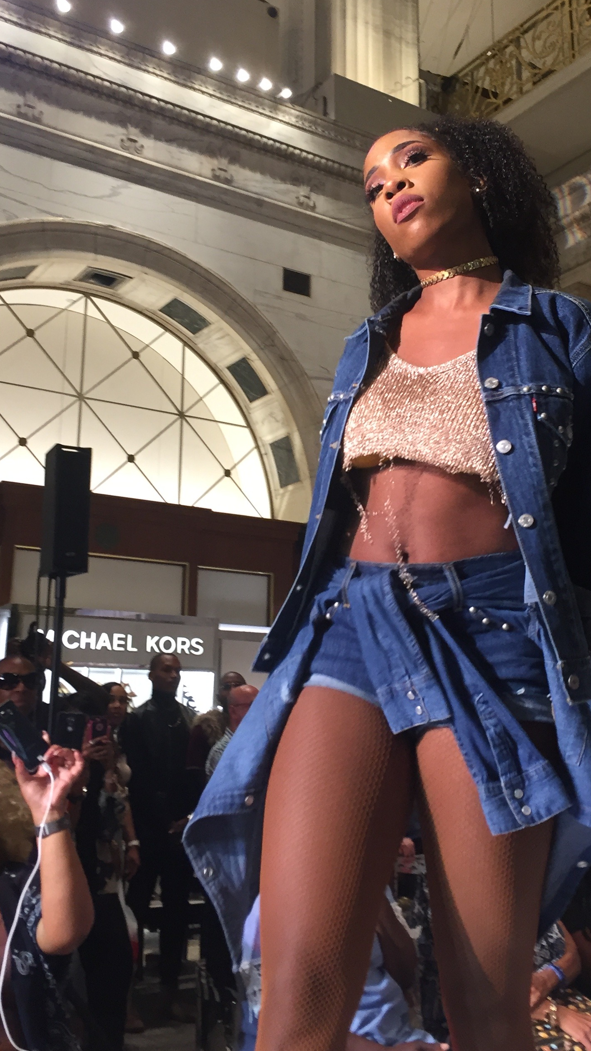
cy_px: 464
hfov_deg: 28.9
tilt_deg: +16.6
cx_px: 363
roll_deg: +0.8
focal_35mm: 41
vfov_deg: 49.3
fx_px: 1142
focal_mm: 4.15
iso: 64
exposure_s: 1/30
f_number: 2.2
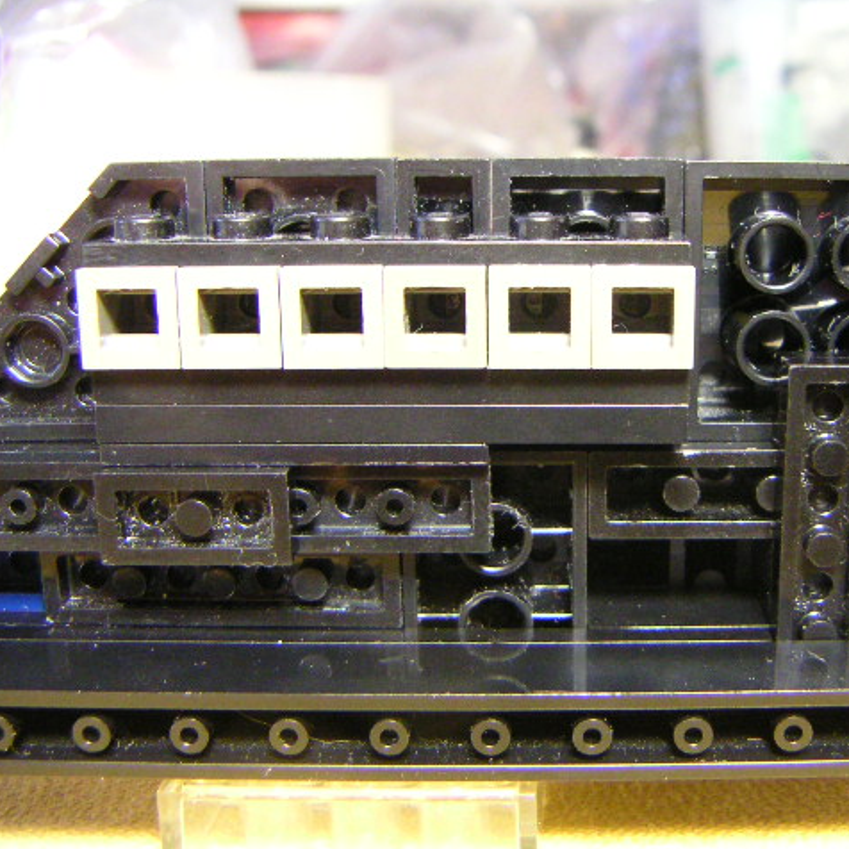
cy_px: 423
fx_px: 1221
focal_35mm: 44
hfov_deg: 38.0
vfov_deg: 38.3
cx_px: 560
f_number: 2.8
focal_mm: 4.8
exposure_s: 1/10
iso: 400
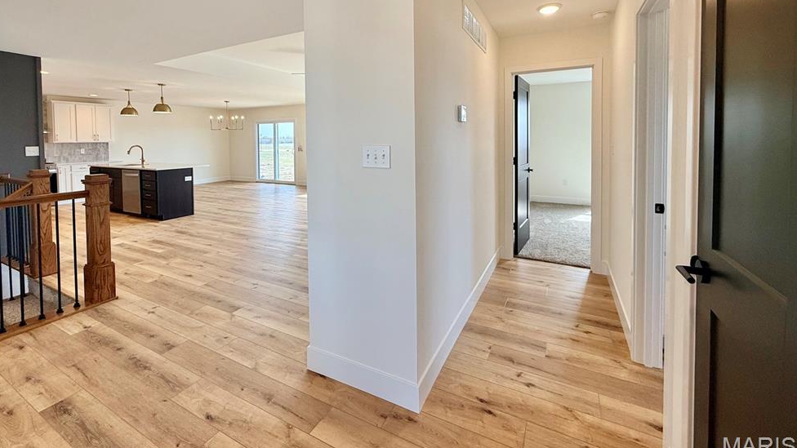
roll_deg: +0.6
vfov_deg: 65.4
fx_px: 338
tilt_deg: -1.1
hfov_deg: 99.3
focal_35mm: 16
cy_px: 150
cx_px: 386
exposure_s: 1/171
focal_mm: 2.22
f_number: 2.2
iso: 64
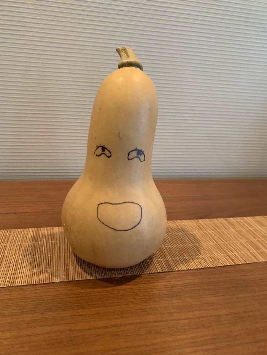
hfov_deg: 53.1
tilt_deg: -19.2
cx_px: 134
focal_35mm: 26
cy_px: 178
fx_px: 267
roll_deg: -4.2
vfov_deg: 67.3
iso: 320
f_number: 1.8
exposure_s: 1/33
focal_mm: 4.25
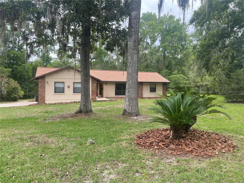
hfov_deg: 67.3
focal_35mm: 26
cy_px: 92
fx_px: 183
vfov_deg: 53.1
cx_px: 122
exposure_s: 1/707
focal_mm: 4.2
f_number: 1.6
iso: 32
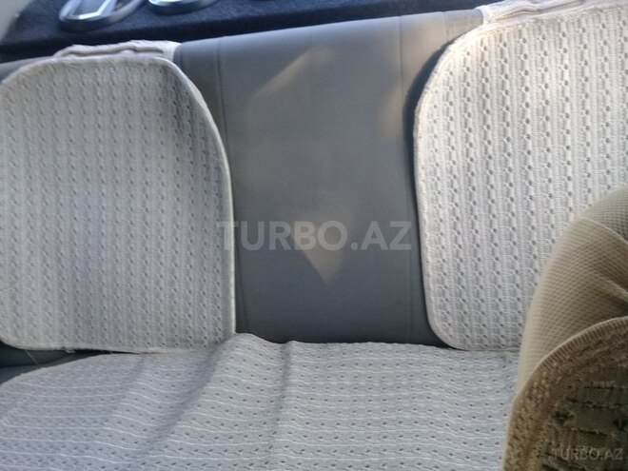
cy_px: 236
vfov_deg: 45.4
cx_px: 314
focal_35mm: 31
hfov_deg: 58.4
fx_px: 562
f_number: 2.2
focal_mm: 3.3
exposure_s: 1/50
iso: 50
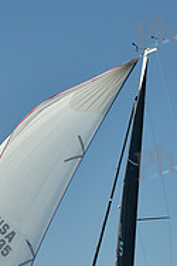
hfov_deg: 5.7
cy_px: 238
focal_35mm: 241
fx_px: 1781
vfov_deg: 8.5
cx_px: 62
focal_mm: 78
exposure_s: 1/640
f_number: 7.1
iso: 320
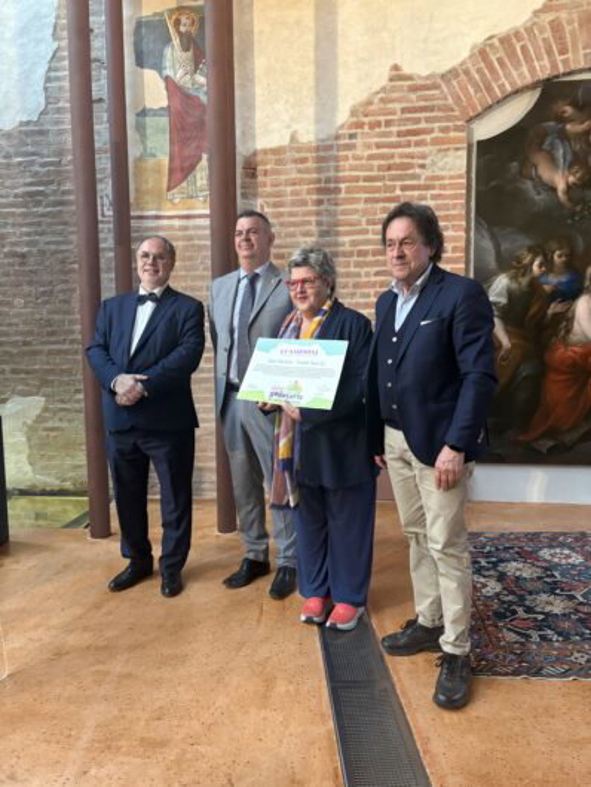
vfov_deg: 67.3
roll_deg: -0.3
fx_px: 591
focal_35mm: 26
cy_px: 394
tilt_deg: -4.3
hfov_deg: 53.1
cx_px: 296
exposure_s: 1/50
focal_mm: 5.96
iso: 500
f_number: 1.6
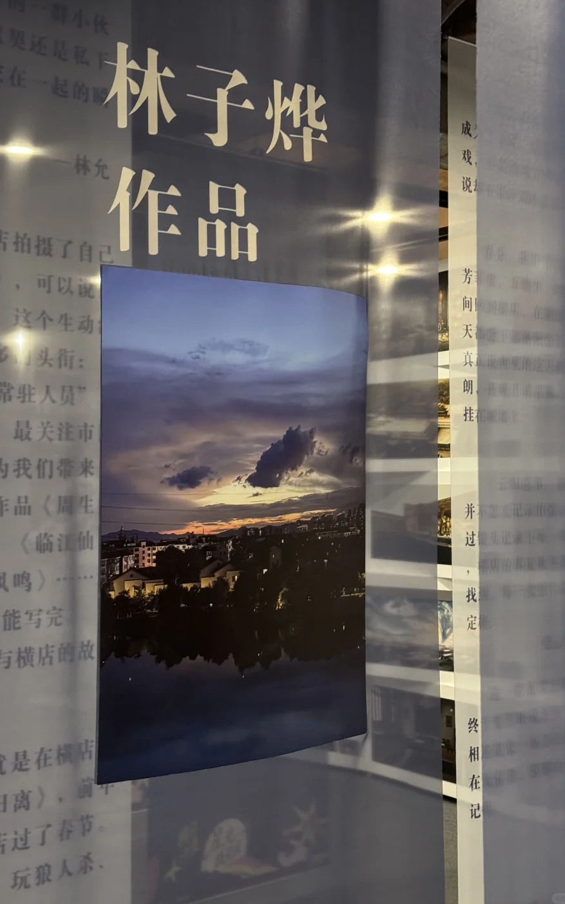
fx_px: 1281
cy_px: 448
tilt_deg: +2.3
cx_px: 235
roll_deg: +0.4
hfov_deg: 24.8
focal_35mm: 52
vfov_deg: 38.9
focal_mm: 6.76
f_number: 1.78
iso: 500
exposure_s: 1/33
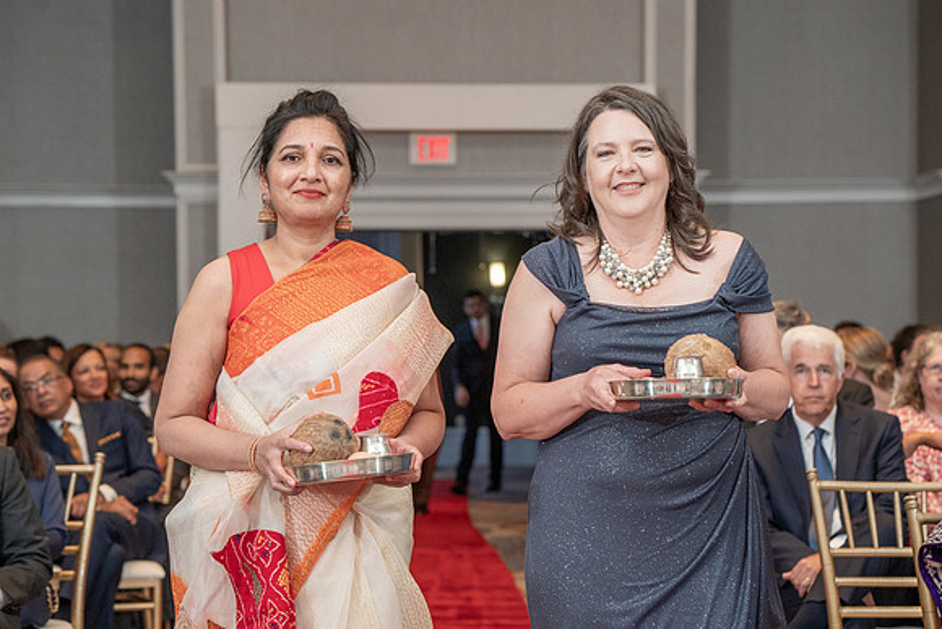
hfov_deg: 21.8
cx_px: 478
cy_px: 344
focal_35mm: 94
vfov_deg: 14.6
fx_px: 2449
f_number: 4.5
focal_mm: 85
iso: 2000
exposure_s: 1/250
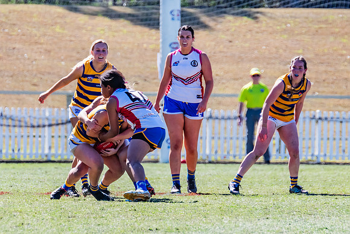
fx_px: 6723
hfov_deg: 3.0
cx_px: 119
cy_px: 108
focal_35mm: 691
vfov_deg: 2.0
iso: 800
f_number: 6.3
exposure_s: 1/1600
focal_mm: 380
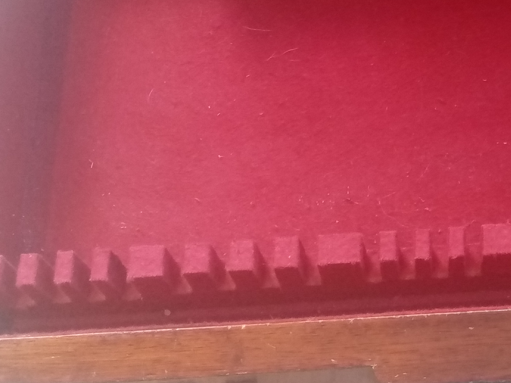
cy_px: 86
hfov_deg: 23.4
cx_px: 570
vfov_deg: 18.7
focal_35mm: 78
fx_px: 1151
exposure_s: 1/33.3
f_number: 1.8
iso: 323
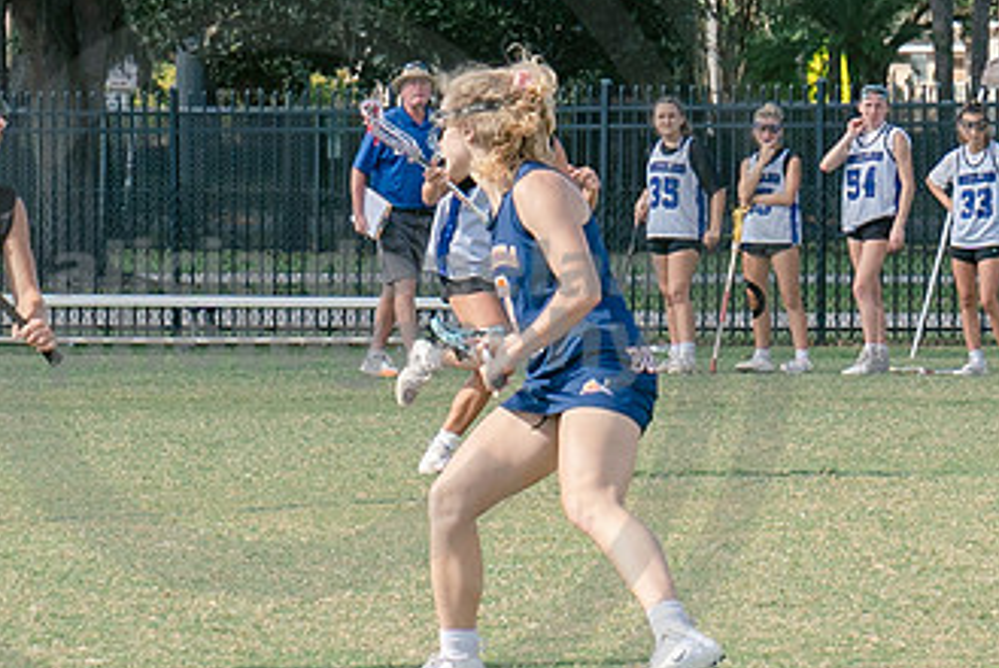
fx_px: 10860
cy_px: 167
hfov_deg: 5.3
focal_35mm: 391
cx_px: 629
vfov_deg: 3.5
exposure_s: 1/800
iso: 250
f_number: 5.6
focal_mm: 70
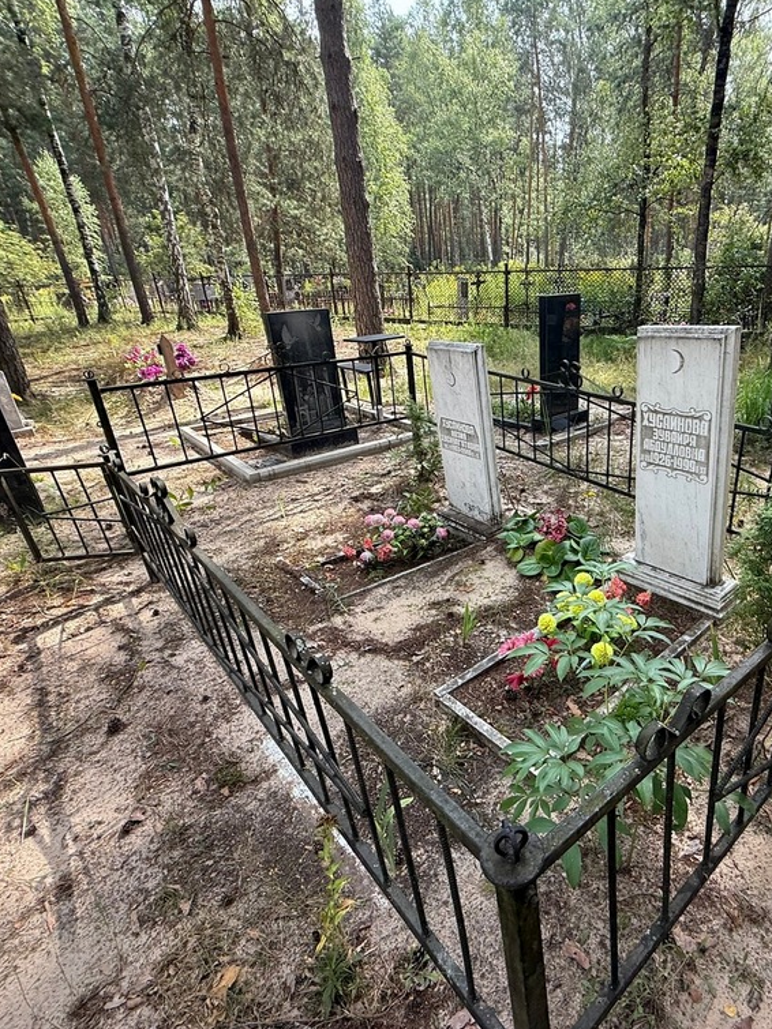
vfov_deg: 84.7
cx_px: 517
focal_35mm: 19
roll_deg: +0.4
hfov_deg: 66.7
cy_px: 510
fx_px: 565
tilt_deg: -18.5
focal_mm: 2.22
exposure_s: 1/214
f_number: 2.2
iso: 50
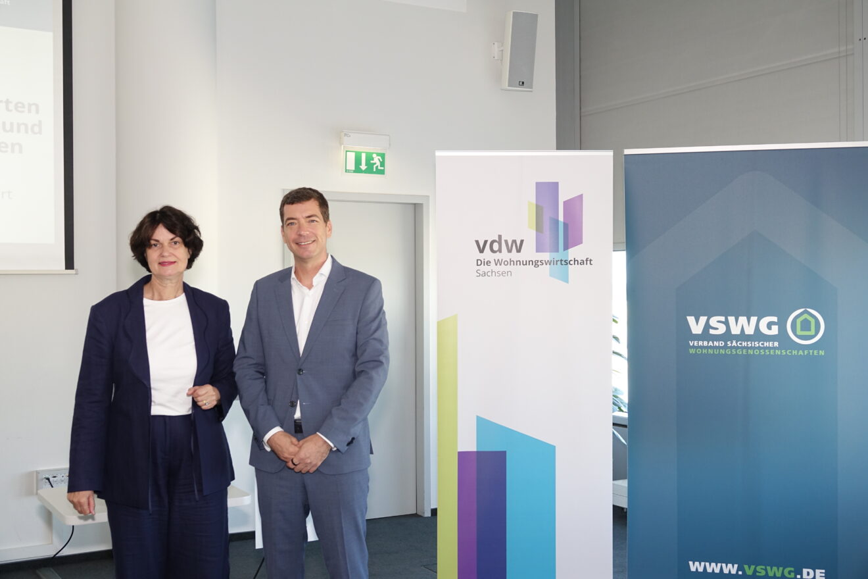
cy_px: 290
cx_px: 434
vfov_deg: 32.6
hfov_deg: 47.4
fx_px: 988
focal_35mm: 41
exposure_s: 1/60
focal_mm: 15.17
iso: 200
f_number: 3.2
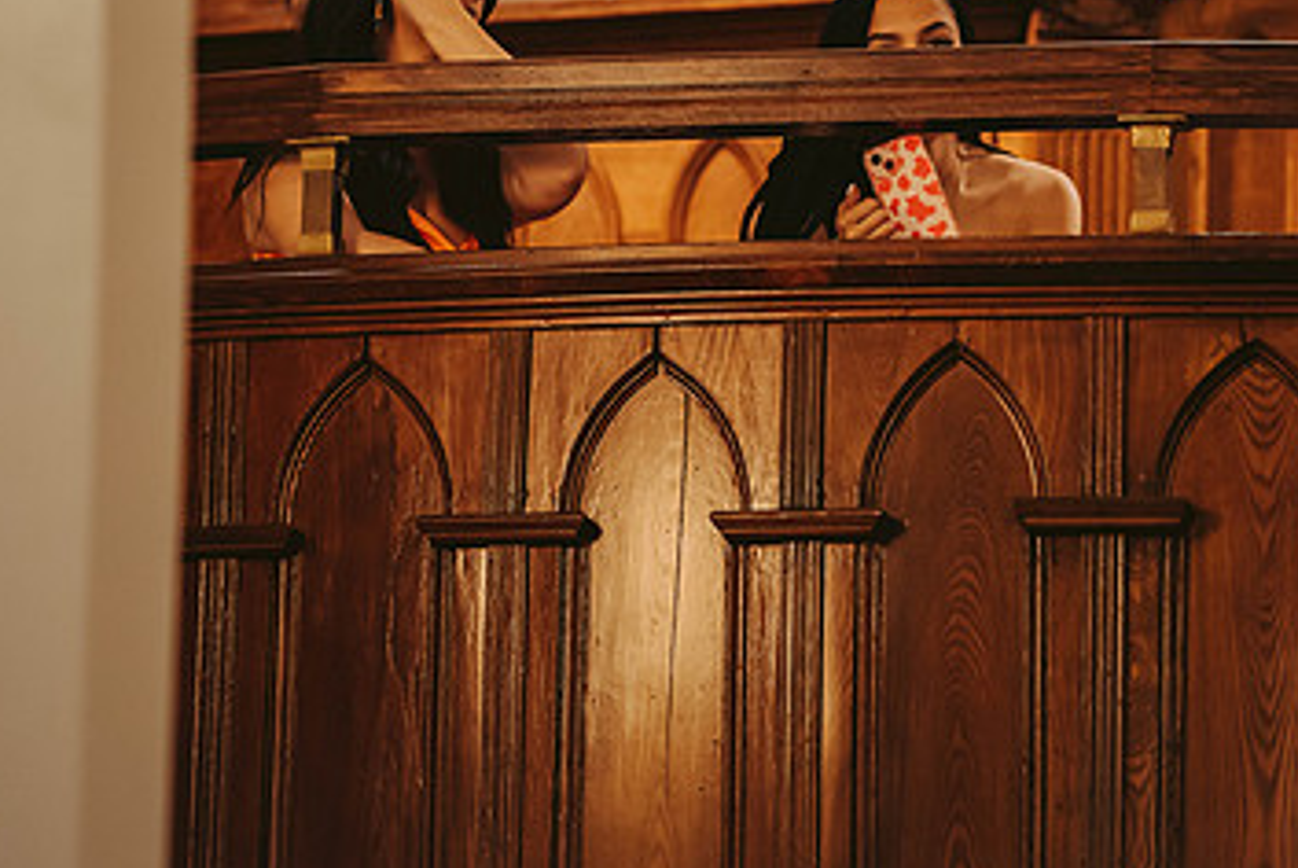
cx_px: 864
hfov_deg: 6.2
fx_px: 12016
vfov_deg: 4.1
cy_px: 186
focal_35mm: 333
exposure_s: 1/80
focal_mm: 200
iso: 1600
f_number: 2.8
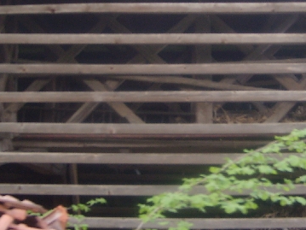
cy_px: 67
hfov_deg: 25.0
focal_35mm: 78
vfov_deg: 18.8
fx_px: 689
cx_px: 190
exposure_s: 1/30
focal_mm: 5.8
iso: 82
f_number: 2.8
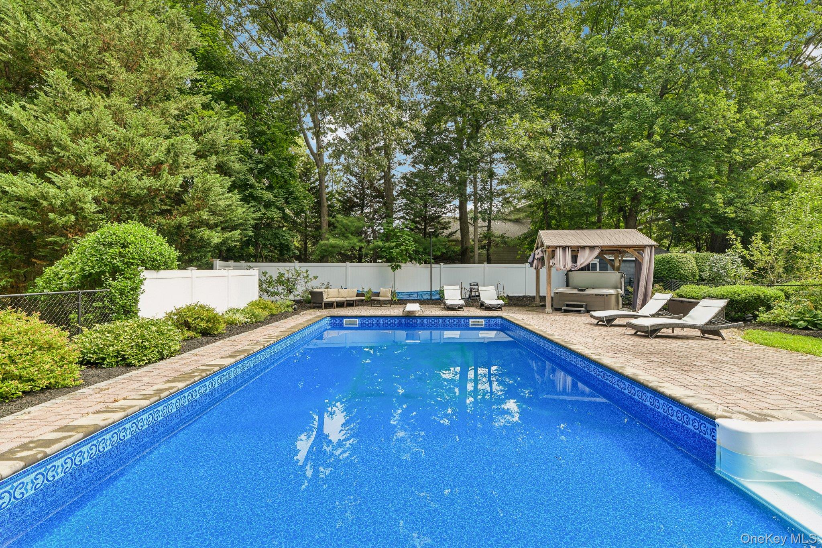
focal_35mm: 16
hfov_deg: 96.7
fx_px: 365
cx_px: 411
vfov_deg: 73.7
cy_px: 274
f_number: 9
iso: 250
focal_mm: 16
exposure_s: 1/100
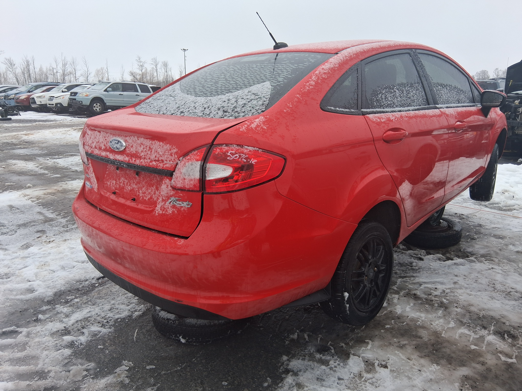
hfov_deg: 67.3
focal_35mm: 26
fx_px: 392
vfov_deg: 53.1
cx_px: 261
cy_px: 196
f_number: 1.8
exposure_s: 1/100
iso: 32
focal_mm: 3.98
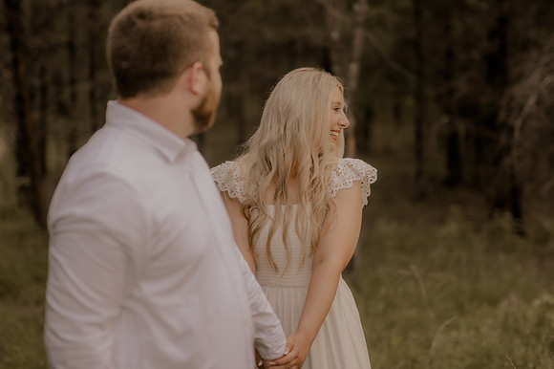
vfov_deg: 18.2
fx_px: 1153
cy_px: 184
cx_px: 277
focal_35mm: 75
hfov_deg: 27.0
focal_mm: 50
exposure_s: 1/320
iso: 200
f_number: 2.2
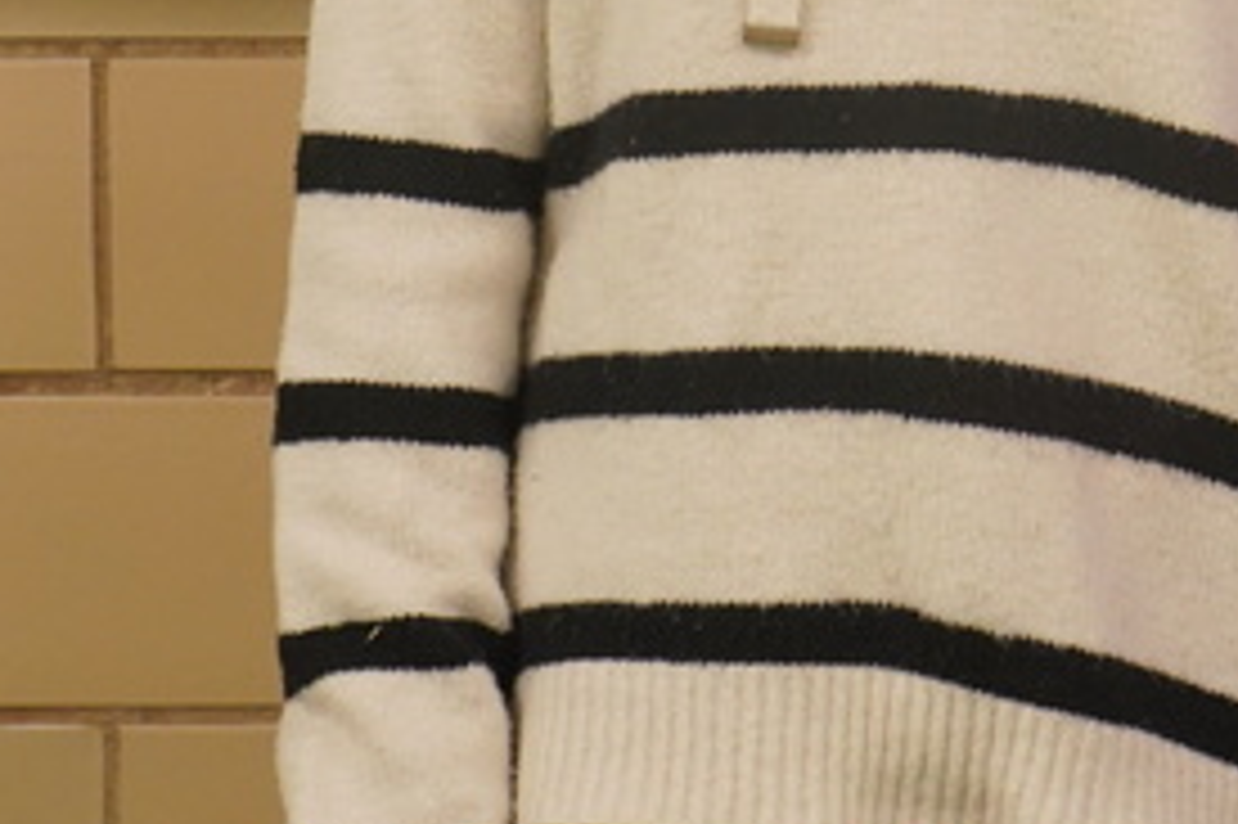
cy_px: -597
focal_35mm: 175
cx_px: 1396
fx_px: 6014
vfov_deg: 7.6
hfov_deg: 11.6
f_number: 4.5
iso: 1600
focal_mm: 47
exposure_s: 1/160
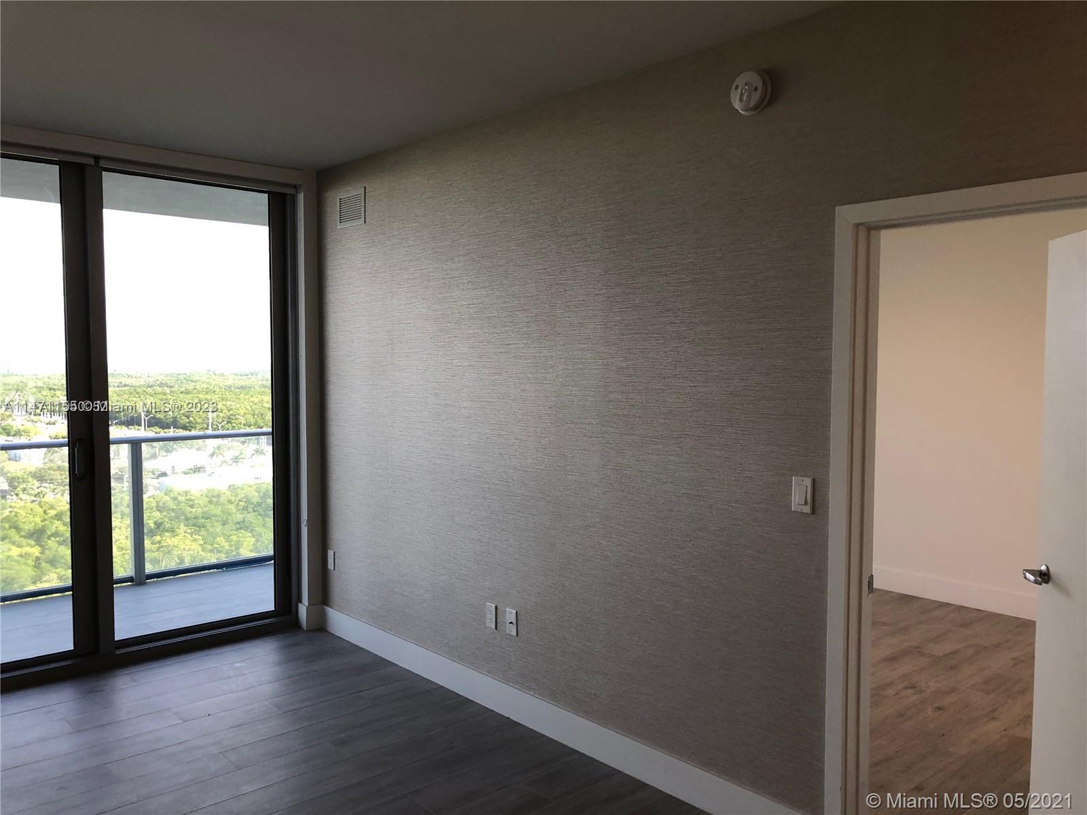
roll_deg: -0.3
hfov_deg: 63.4
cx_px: 544
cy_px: 408
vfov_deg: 49.7
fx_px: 879
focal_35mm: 28
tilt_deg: -3.7
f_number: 1.8
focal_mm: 4
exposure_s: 1/40
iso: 25
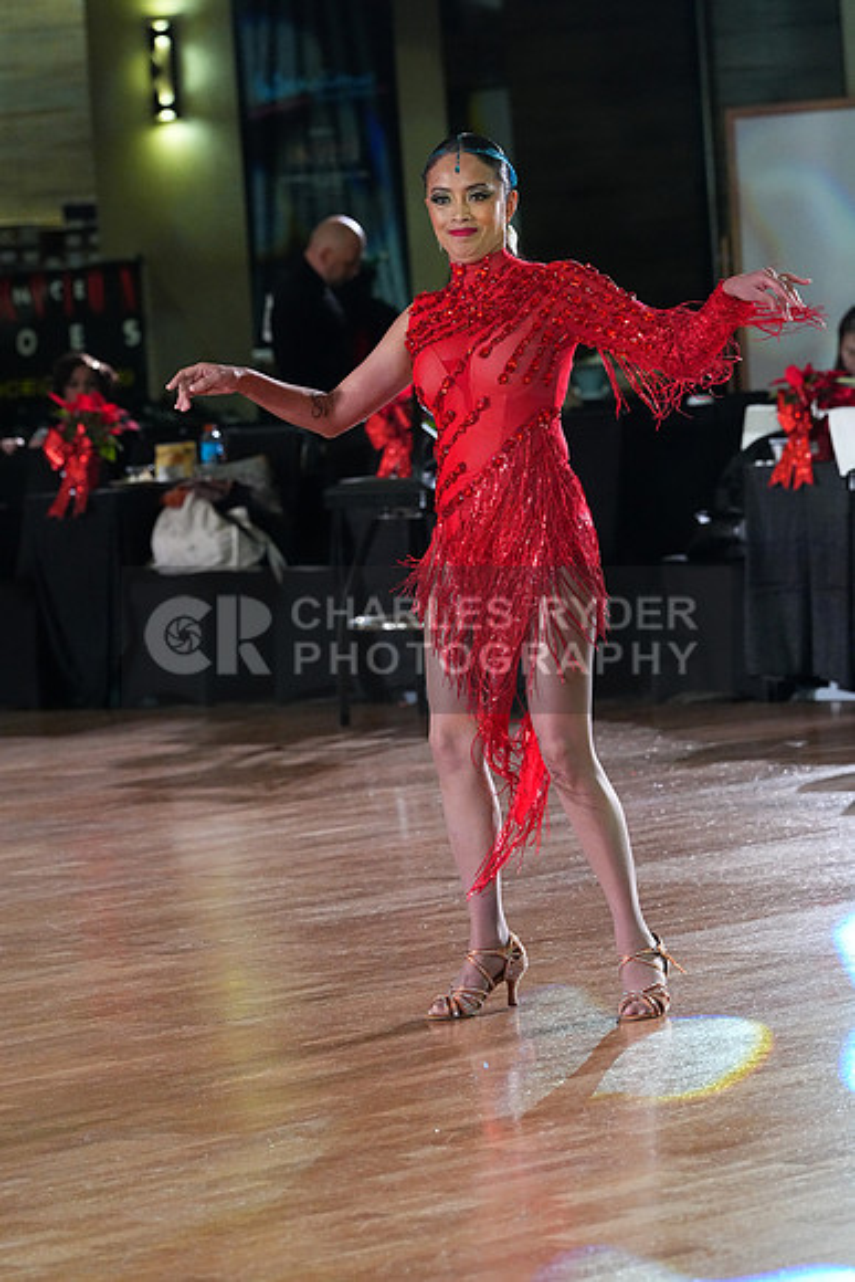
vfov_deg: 11.6
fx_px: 6301
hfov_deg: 7.8
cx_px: 428
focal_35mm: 177
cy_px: 641
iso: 8000
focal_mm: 177
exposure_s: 1/400
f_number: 6.3
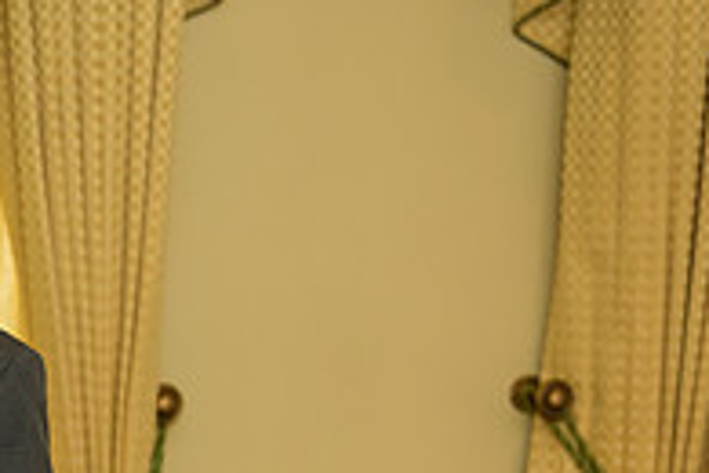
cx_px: -316
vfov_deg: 11.5
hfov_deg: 15.9
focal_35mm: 119
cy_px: 377
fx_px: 2343
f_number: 3.2
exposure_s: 1/125
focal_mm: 40
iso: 1000
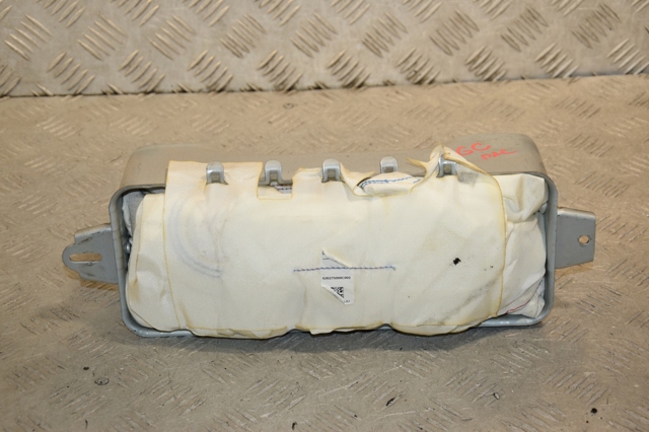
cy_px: 216
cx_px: 324
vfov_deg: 17.5
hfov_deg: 26.0
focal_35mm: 78
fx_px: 1405
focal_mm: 52
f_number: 7.1
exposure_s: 1/200
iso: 800
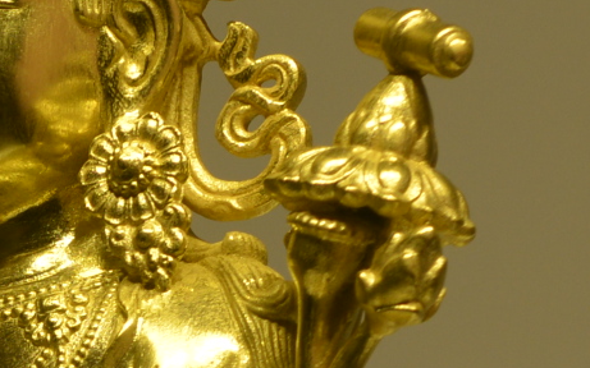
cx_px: -330
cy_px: 983
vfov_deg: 2.3
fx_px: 9164
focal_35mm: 570
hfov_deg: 3.7
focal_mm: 70
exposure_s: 1/160
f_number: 6.3
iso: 320
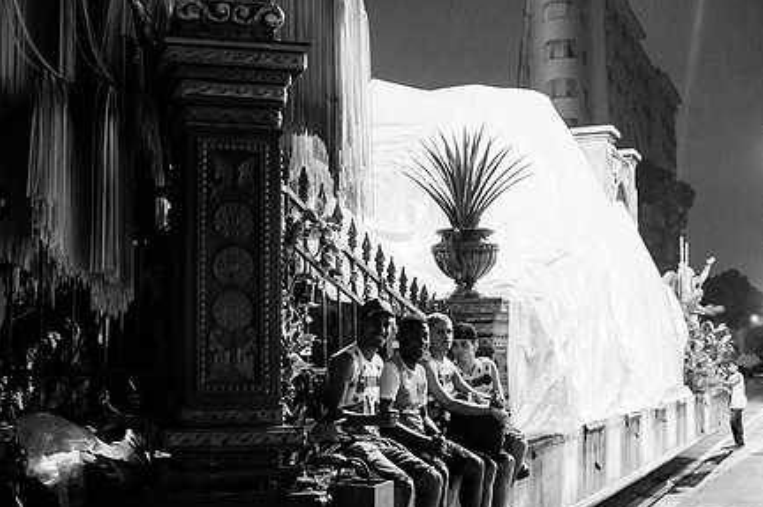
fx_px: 995
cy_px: 293
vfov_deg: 28.5
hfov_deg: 41.6
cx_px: 284
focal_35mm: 47
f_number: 2.8
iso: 2500
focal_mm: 35
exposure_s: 1/50
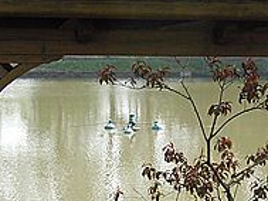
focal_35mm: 111
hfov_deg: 17.7
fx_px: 860
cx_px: 173
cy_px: 197
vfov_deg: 13.2
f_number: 3.5
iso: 100
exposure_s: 1/320
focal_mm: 5.4
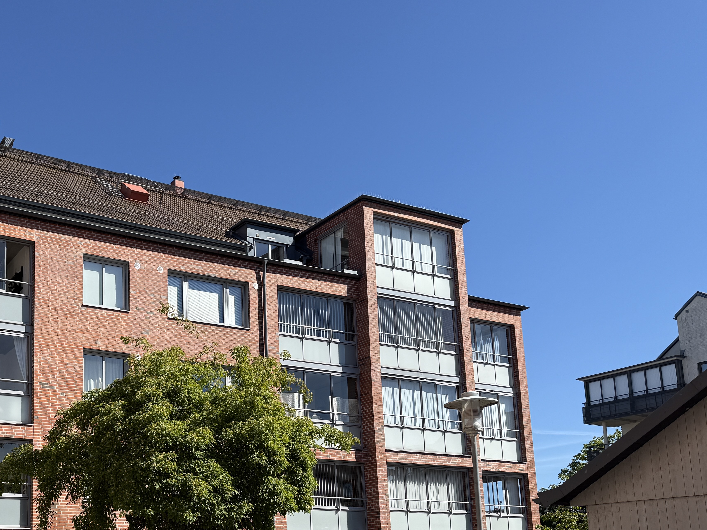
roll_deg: +0.5
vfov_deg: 34.7
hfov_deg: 44.2
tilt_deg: +10.4
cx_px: 126
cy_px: 435
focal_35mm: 40
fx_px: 817
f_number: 1.78
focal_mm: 6.76
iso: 80
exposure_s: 1/4405
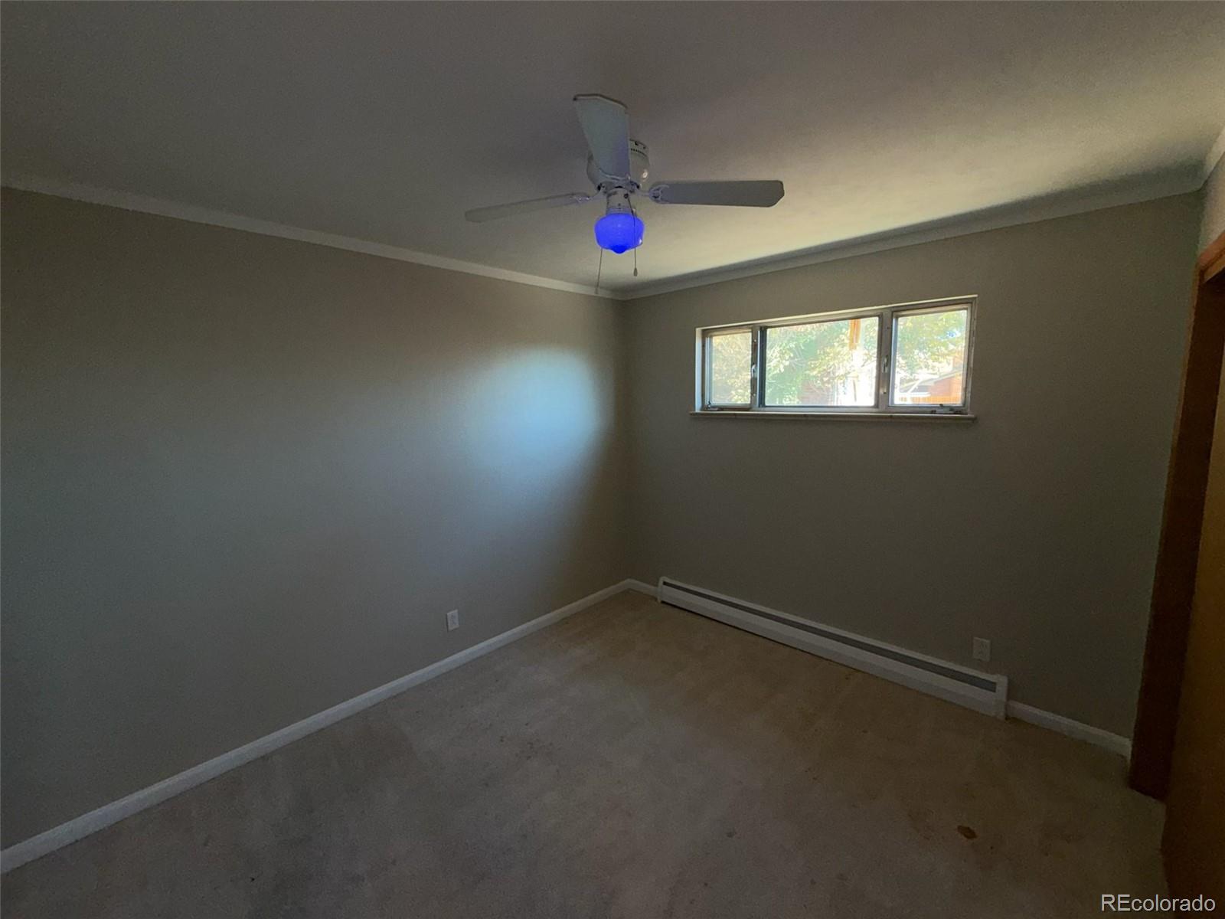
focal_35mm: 14
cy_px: 460
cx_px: 612
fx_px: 495
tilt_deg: -7.9
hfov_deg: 102.1
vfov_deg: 85.7
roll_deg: +1.6
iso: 50
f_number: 2.2
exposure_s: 1/80
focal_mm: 2.22
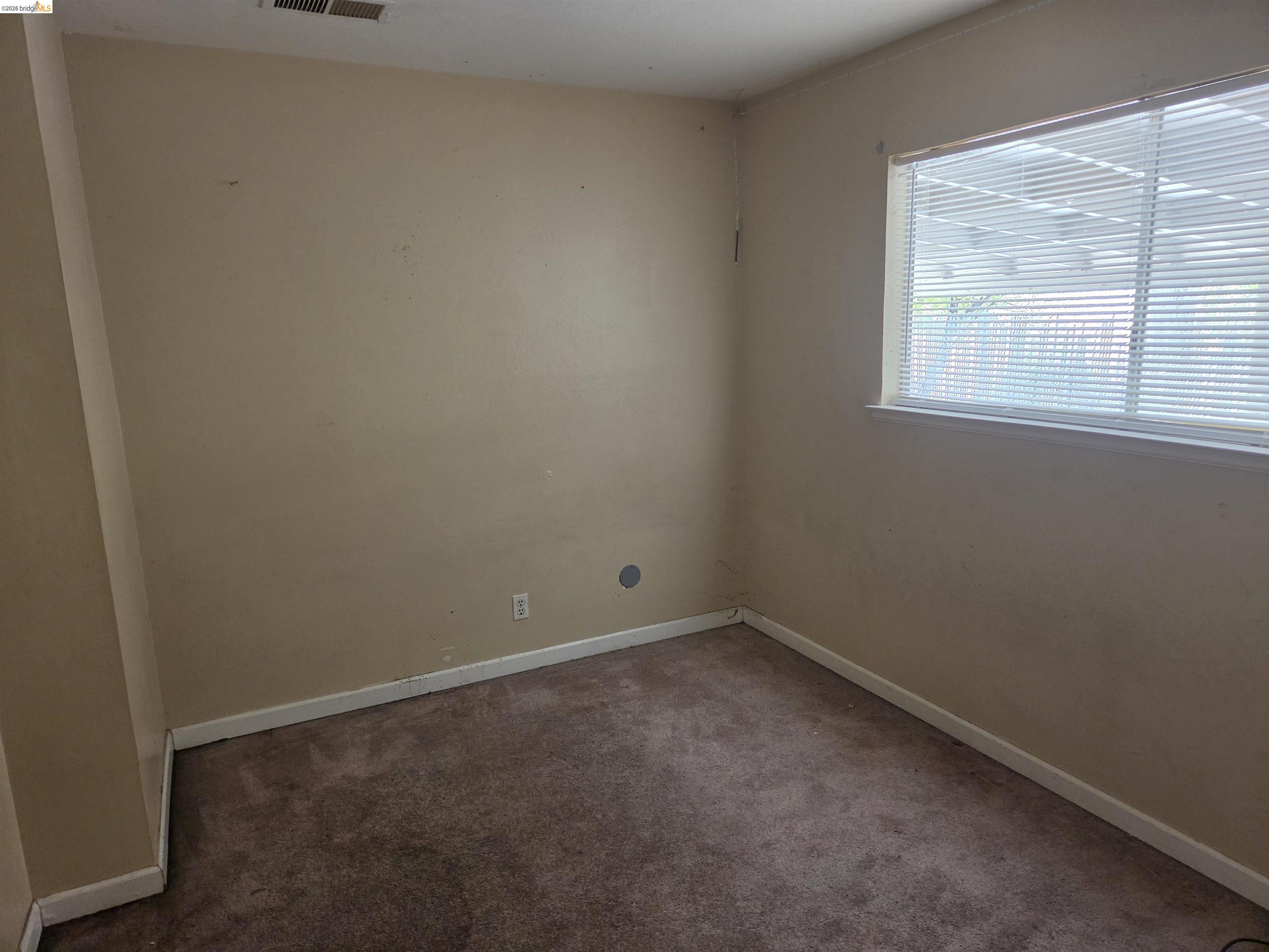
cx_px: 634
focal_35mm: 23
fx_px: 843
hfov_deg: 73.9
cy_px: 476
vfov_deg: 58.9
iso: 400
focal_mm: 5.4
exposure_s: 1/120
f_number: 1.8
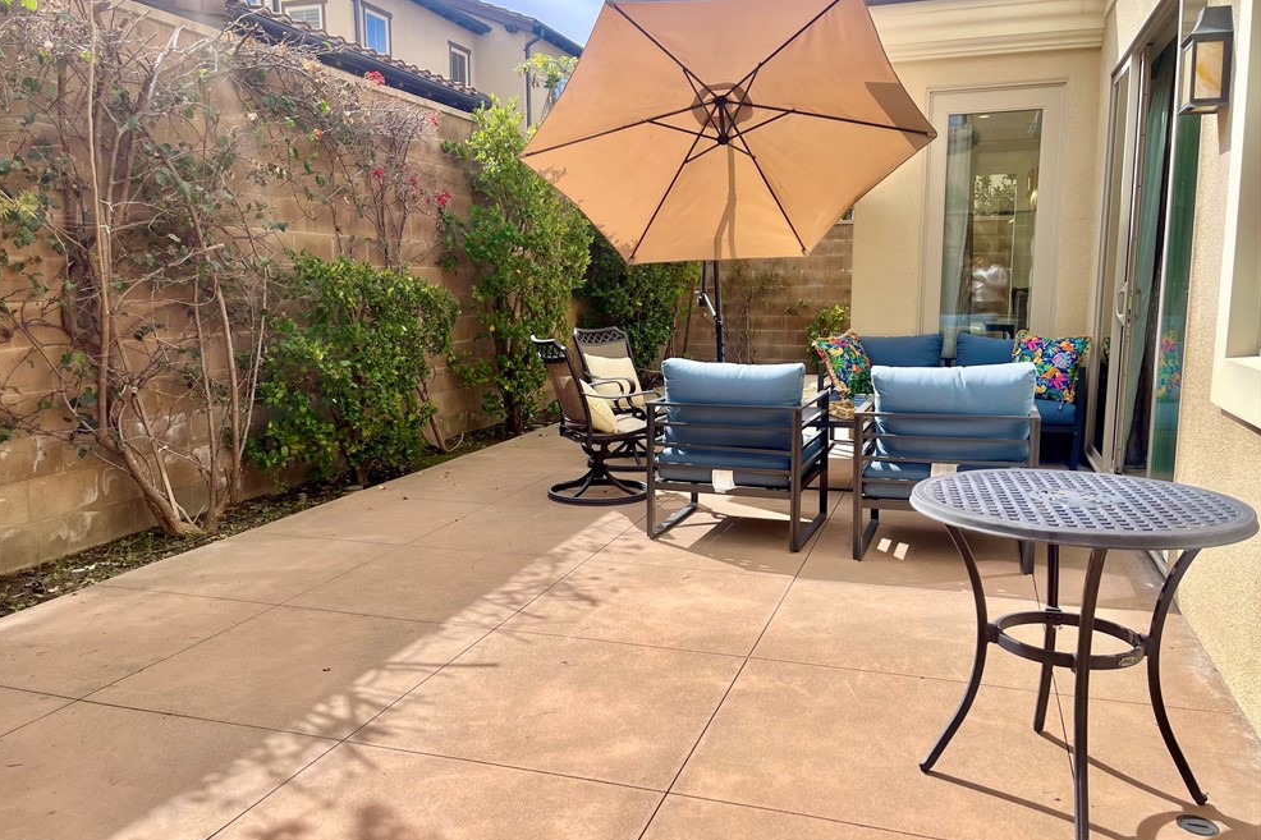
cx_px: 609
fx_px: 946
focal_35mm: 27
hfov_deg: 67.4
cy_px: 430
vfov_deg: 47.9
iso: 32
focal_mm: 5.1
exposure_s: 1/2433
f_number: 1.6
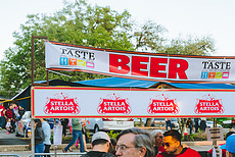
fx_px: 444
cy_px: 139
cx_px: 247
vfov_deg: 19.7
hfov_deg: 27.5
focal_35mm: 68
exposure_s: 1/160
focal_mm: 27
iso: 160
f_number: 3.5
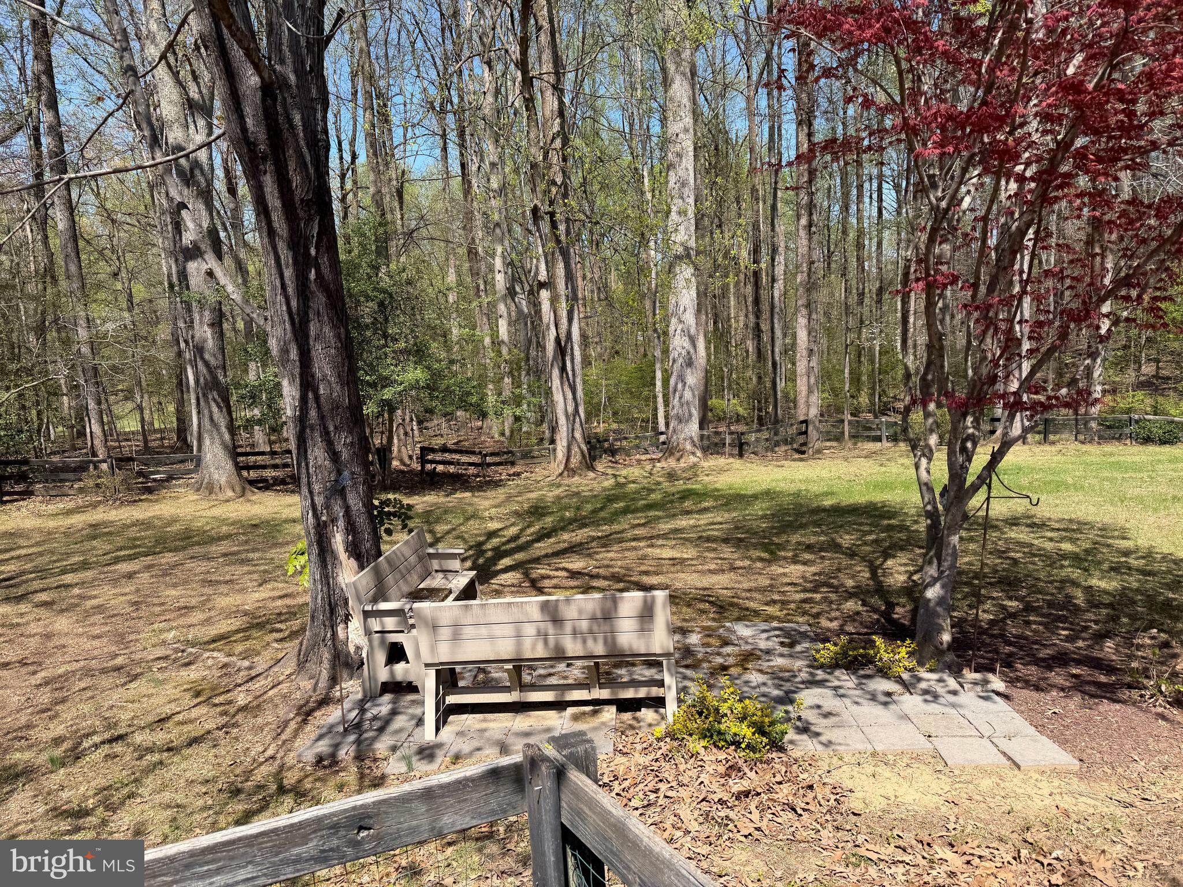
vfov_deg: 56.8
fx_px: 820
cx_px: 592
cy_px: 444
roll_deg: +0.2
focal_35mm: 24
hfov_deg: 71.6
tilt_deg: -8.6
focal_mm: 6.76
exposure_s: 1/2801
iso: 80
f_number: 1.78
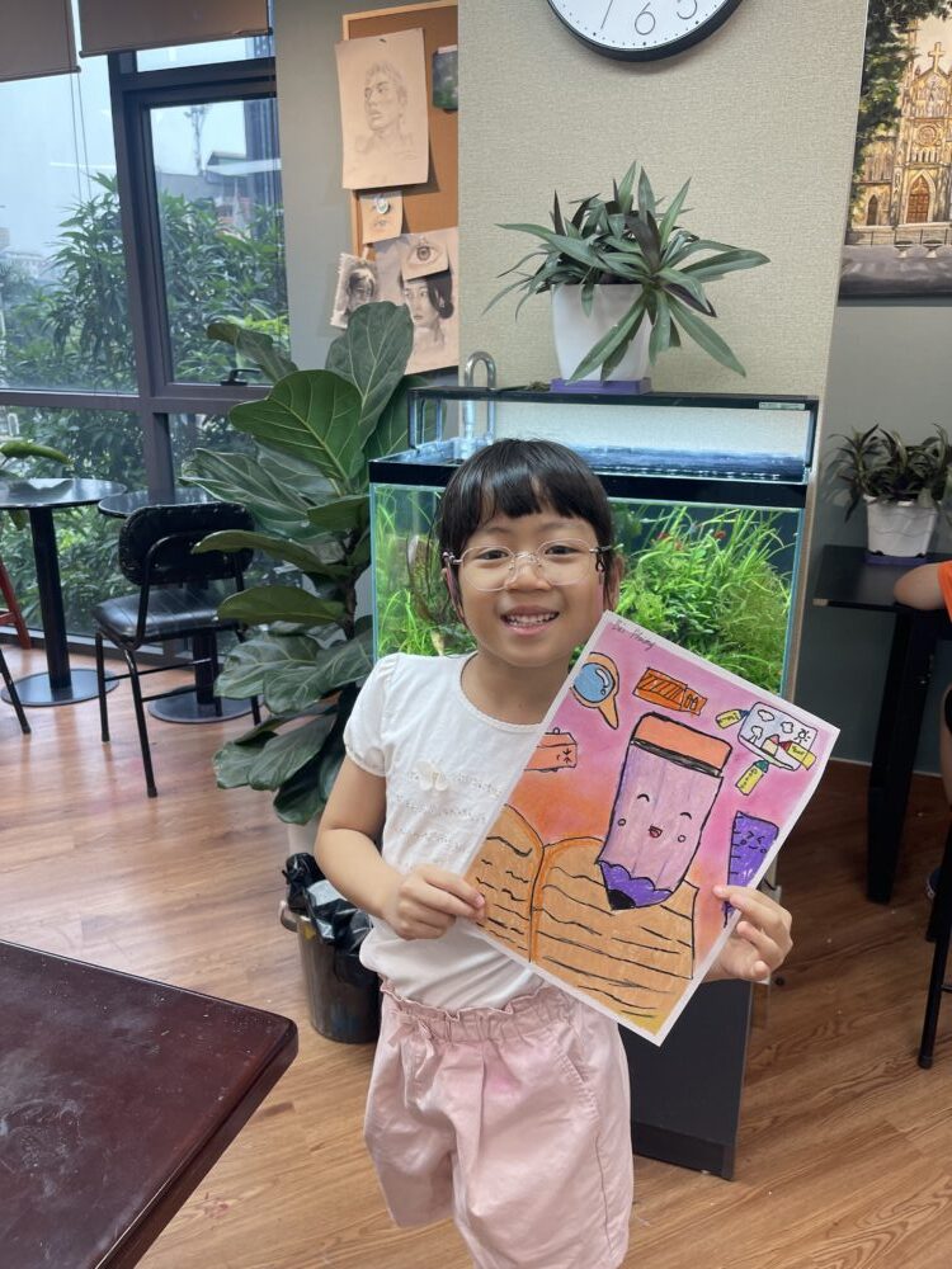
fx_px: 917
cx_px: 476
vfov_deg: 69.4
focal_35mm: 25
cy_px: 634
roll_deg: -0.2
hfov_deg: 54.9
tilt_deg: -17.9
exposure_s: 1/121
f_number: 1.6
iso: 80
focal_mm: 5.1
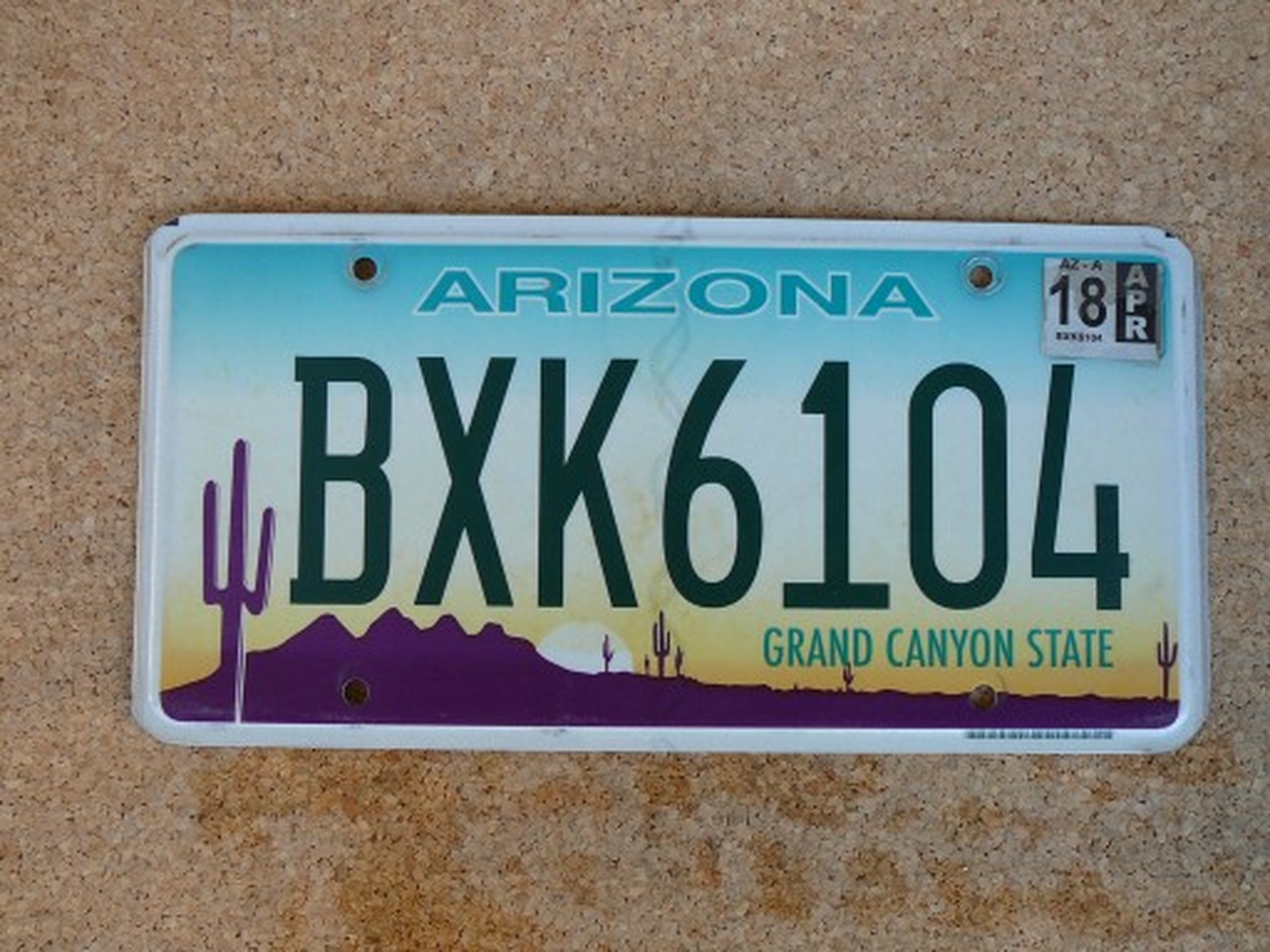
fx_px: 1578
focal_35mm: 43
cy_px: 476
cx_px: 635
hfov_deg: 43.9
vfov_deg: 33.6
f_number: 3.2
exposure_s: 1/60
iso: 80
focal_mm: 6.4
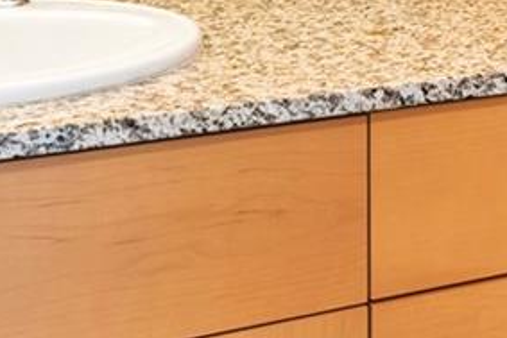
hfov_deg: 21.2
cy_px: -250
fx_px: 1353
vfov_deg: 13.0
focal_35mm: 96
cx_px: 281
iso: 640
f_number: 8
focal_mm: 17
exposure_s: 1/10
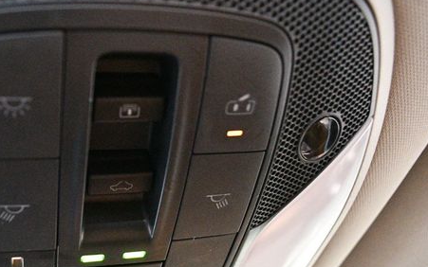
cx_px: 134
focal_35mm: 39
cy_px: 146
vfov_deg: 32.8
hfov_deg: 49.3
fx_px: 455
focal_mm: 18
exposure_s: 1/60
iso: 11400
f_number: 3.5
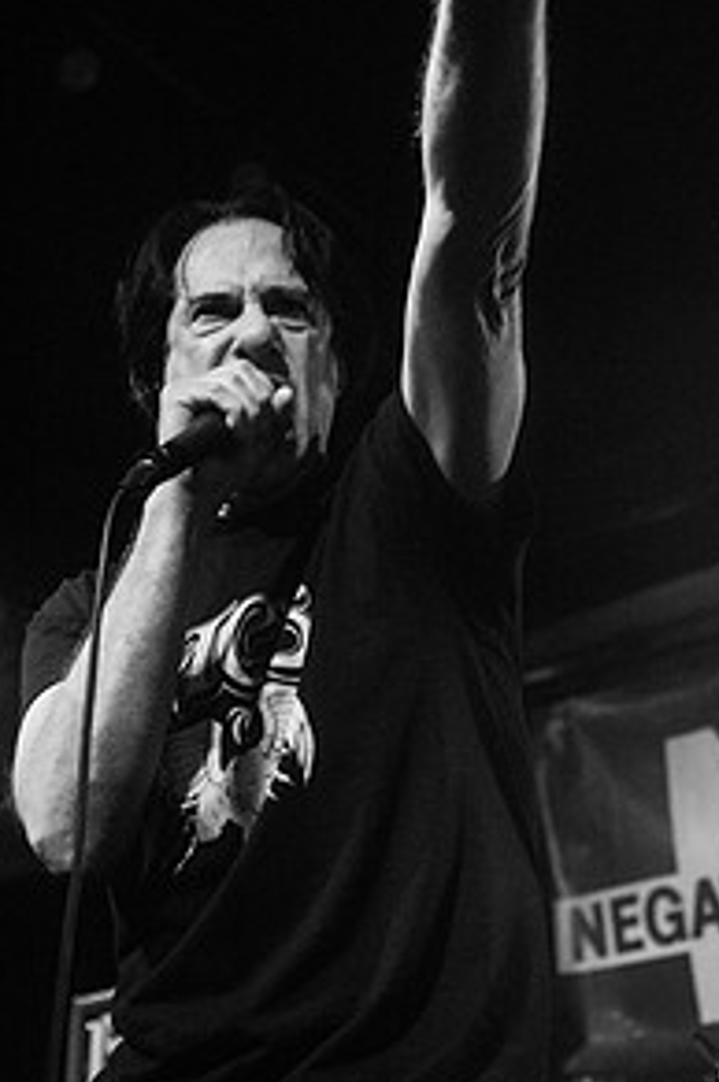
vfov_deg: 36.7
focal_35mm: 54
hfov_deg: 24.8
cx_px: 526
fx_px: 1621
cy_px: 422
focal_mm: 35
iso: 3200
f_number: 3.2
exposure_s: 1/125
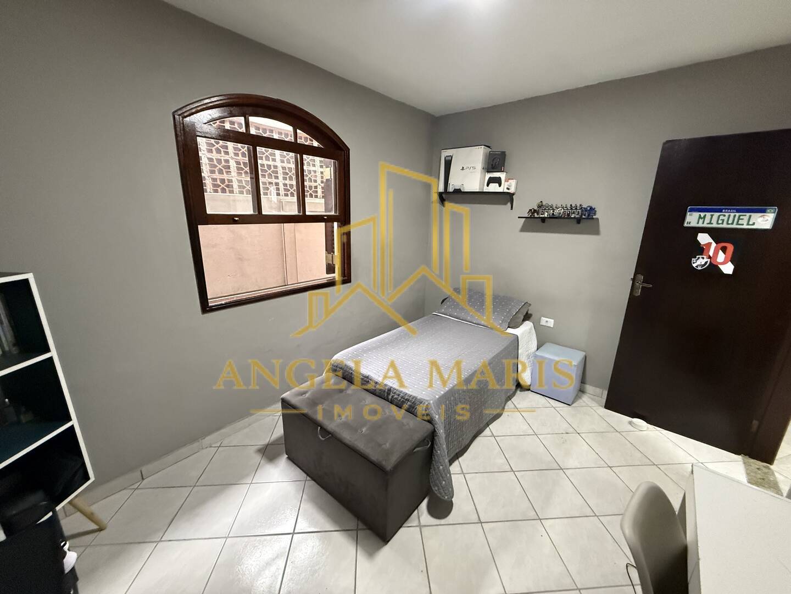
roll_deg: -0.3
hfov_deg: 102.1
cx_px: 396
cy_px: 297
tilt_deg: -13.6
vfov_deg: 85.7
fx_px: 320
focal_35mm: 14
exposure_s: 1/60
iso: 640
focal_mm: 2.22
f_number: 2.2
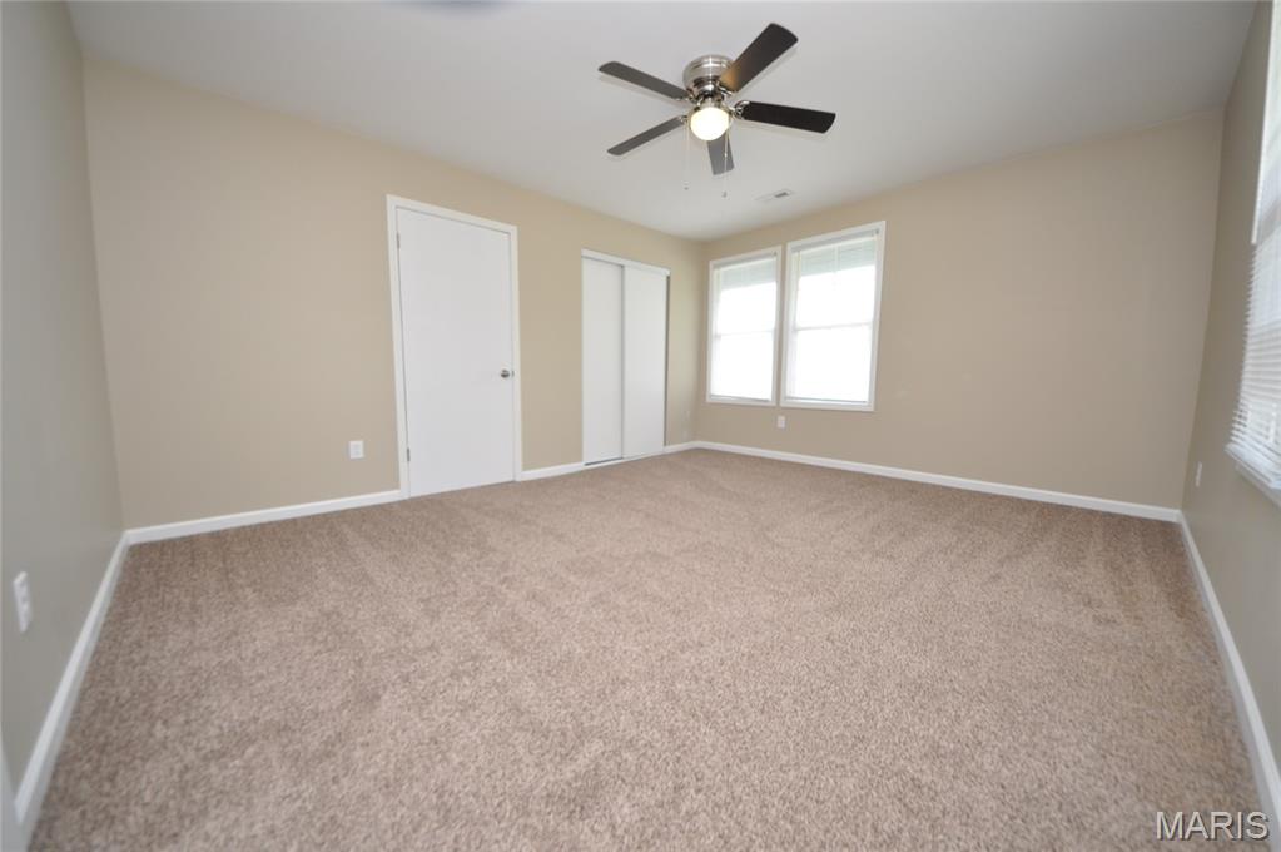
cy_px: 426
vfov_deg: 89.9
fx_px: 427
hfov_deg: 112.7
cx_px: 640
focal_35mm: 12
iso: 400
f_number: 4.5
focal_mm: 8
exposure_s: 1/60
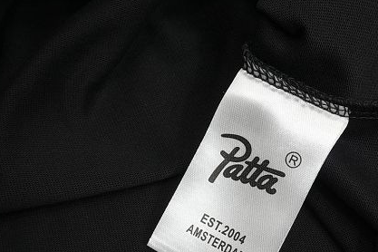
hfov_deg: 29.0
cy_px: 189
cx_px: 263
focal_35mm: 69
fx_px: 724
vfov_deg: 19.6
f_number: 8
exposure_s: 1/160
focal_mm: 24
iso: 1000
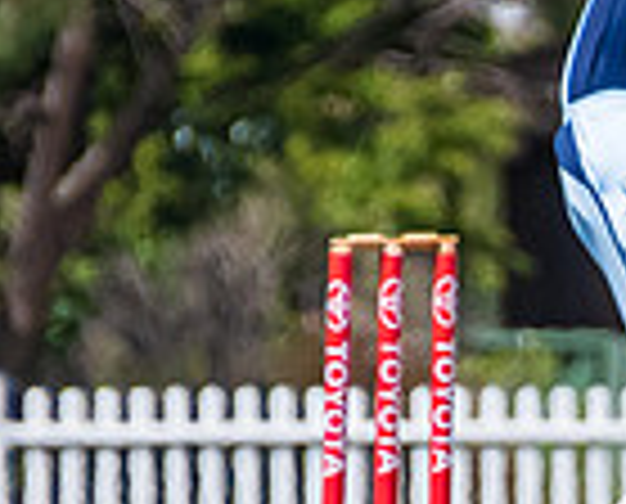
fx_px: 59082
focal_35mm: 3180
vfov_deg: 0.5
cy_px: 192
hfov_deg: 0.6
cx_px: 733
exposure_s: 1/2500
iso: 400
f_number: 6.3
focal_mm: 400
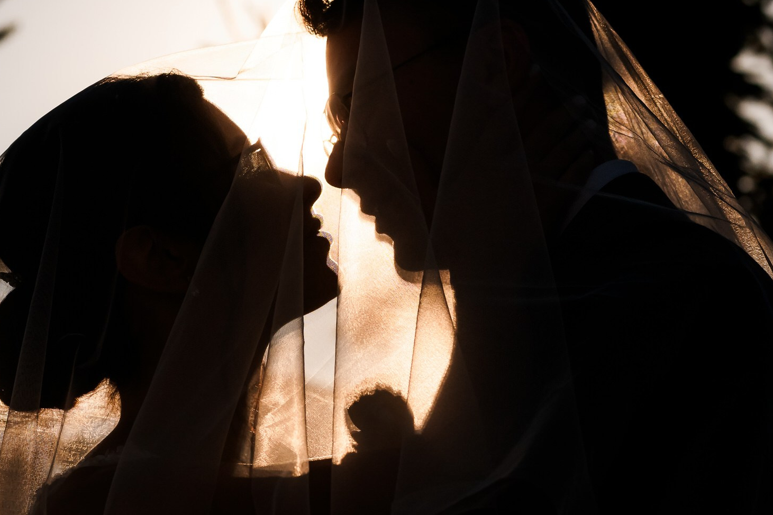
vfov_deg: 7.7
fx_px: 3822
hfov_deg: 11.5
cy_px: 210
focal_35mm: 178
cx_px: 280
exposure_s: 1/10000
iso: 200
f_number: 4.5
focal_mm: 85
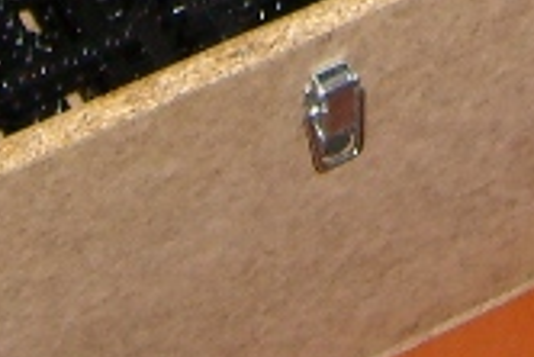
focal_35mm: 244
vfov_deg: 5.3
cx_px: 238
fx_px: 3622
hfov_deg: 8.4
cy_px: -782
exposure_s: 1/60
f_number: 2.8
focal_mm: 7.9
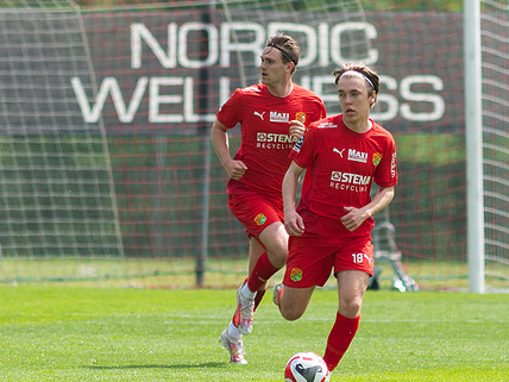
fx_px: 15484
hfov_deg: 1.9
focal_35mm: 1053
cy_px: 197
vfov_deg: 1.4
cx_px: 343
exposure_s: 1/2500
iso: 180
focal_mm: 300
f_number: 3.2
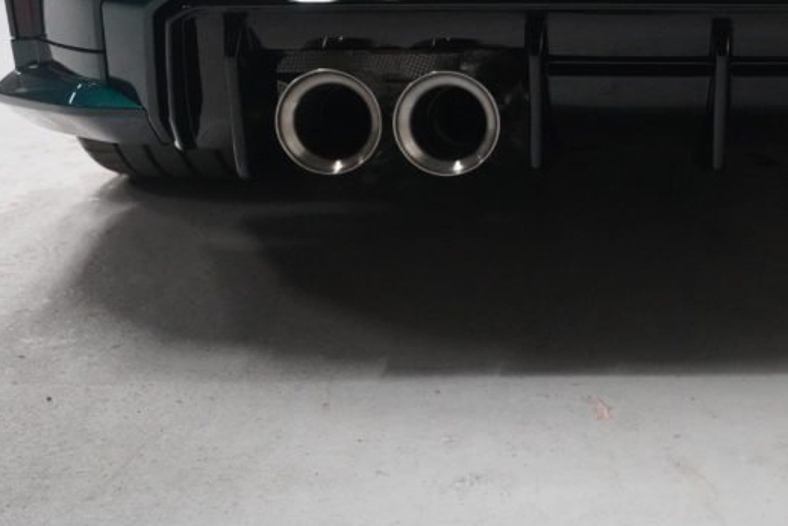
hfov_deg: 30.0
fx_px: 1423
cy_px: 40
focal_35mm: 65
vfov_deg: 20.5
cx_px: 670
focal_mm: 33
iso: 12800
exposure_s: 1/125
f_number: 4.5
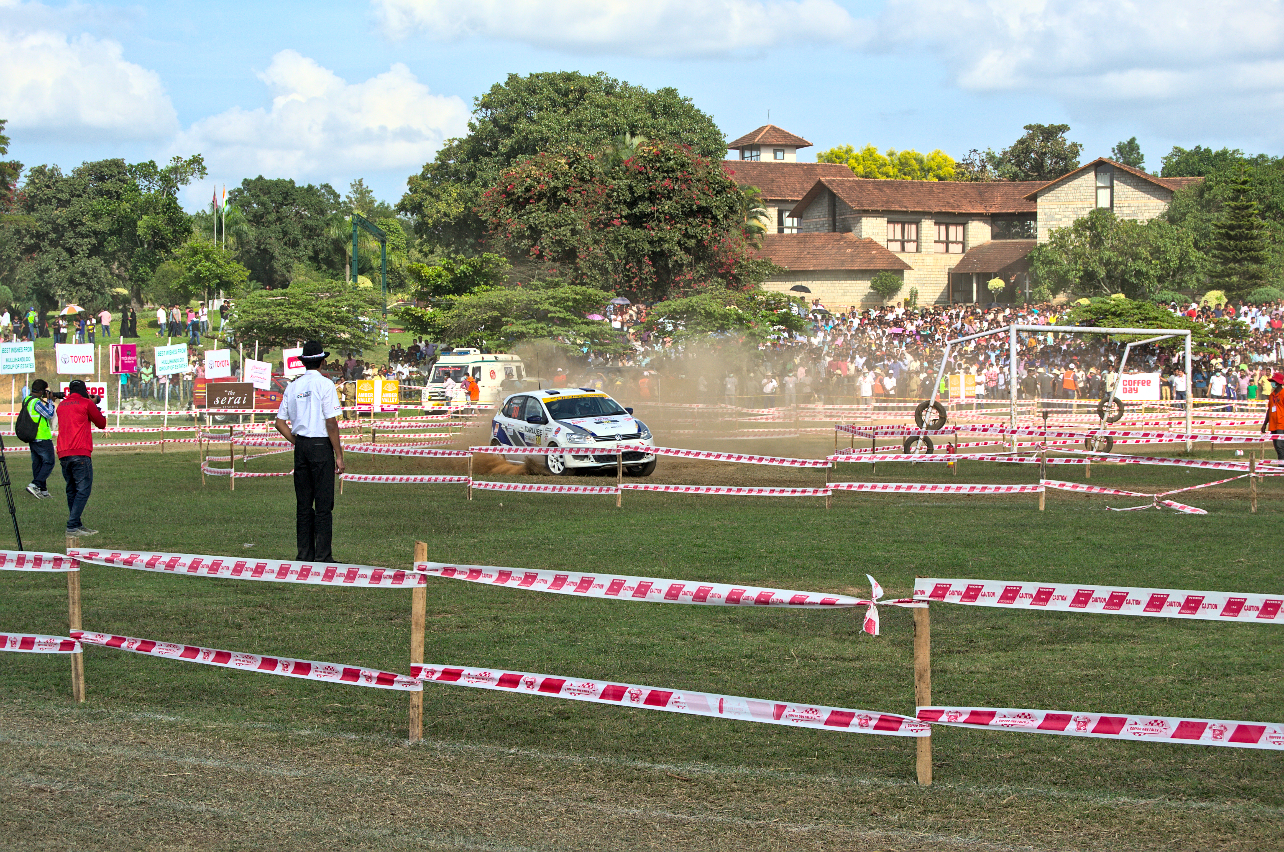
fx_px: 2938
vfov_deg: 16.5
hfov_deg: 24.6
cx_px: 642
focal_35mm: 82
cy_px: 426
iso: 100
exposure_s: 1/160
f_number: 9
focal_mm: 55
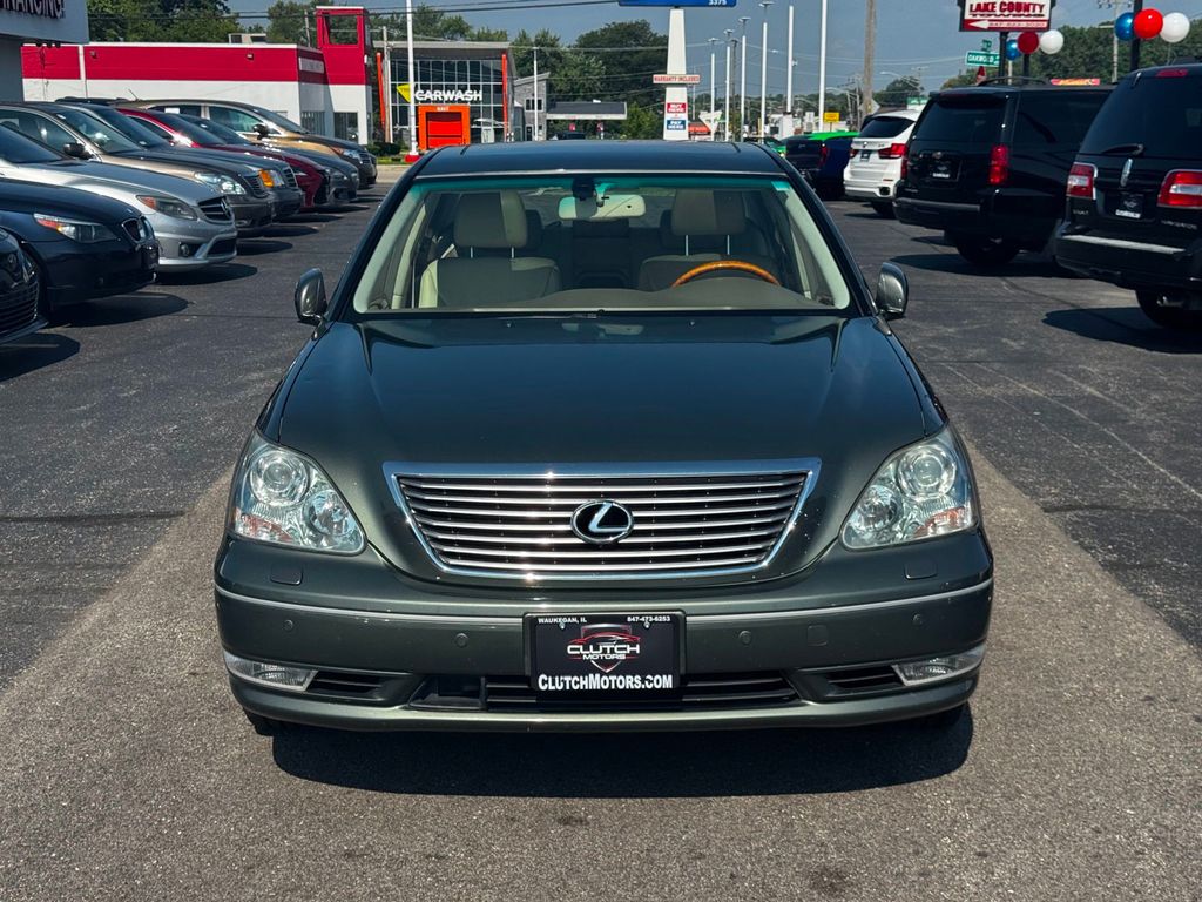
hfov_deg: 39.7
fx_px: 1667
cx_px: 601
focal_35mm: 48
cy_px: 451
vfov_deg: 30.3
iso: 64
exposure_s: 1/4608
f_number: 1.78
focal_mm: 6.76
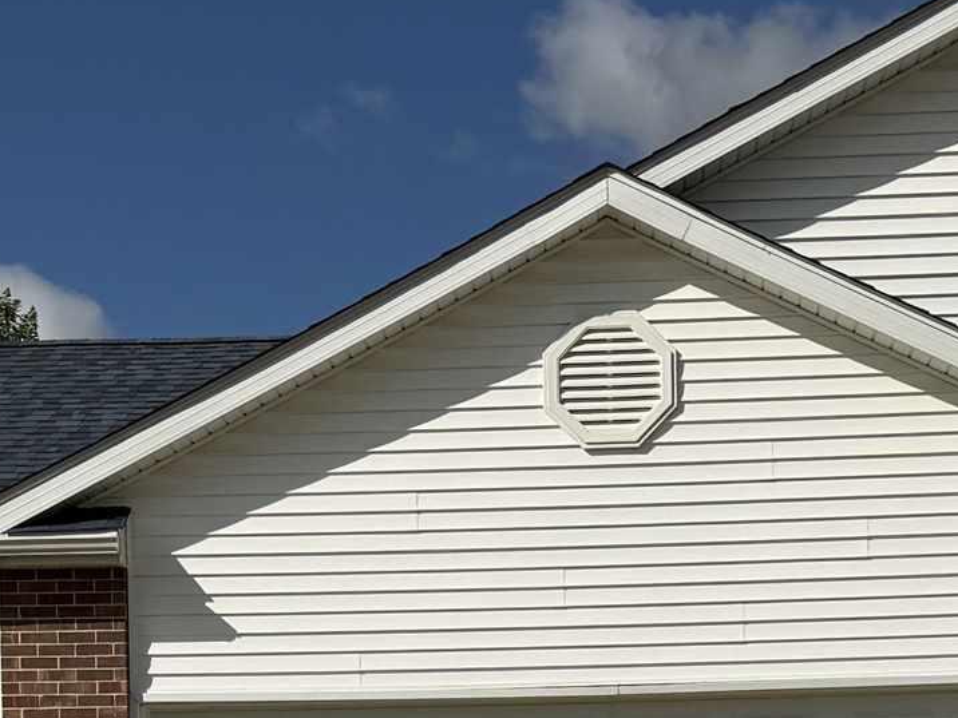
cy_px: 1054
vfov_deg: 13.6
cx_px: 514
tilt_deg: -1.2
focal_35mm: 103
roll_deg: +1.2
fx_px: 2851
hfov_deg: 19.1
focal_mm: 6.76
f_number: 1.78
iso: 80
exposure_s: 1/11905
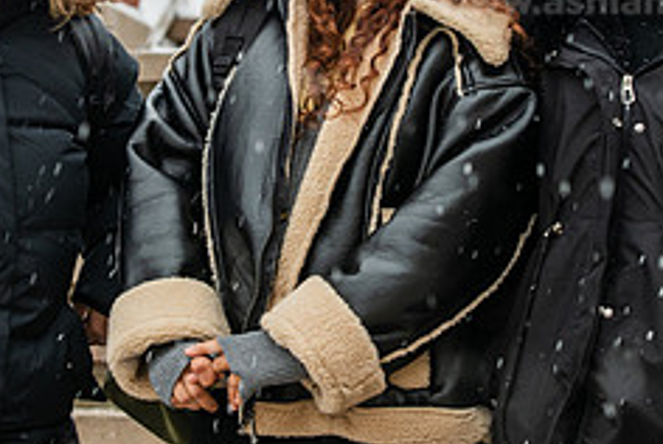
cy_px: 60
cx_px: 309
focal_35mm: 172
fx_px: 3172
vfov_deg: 8.0
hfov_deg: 11.9
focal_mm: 70
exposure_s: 1/200
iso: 400
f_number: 5
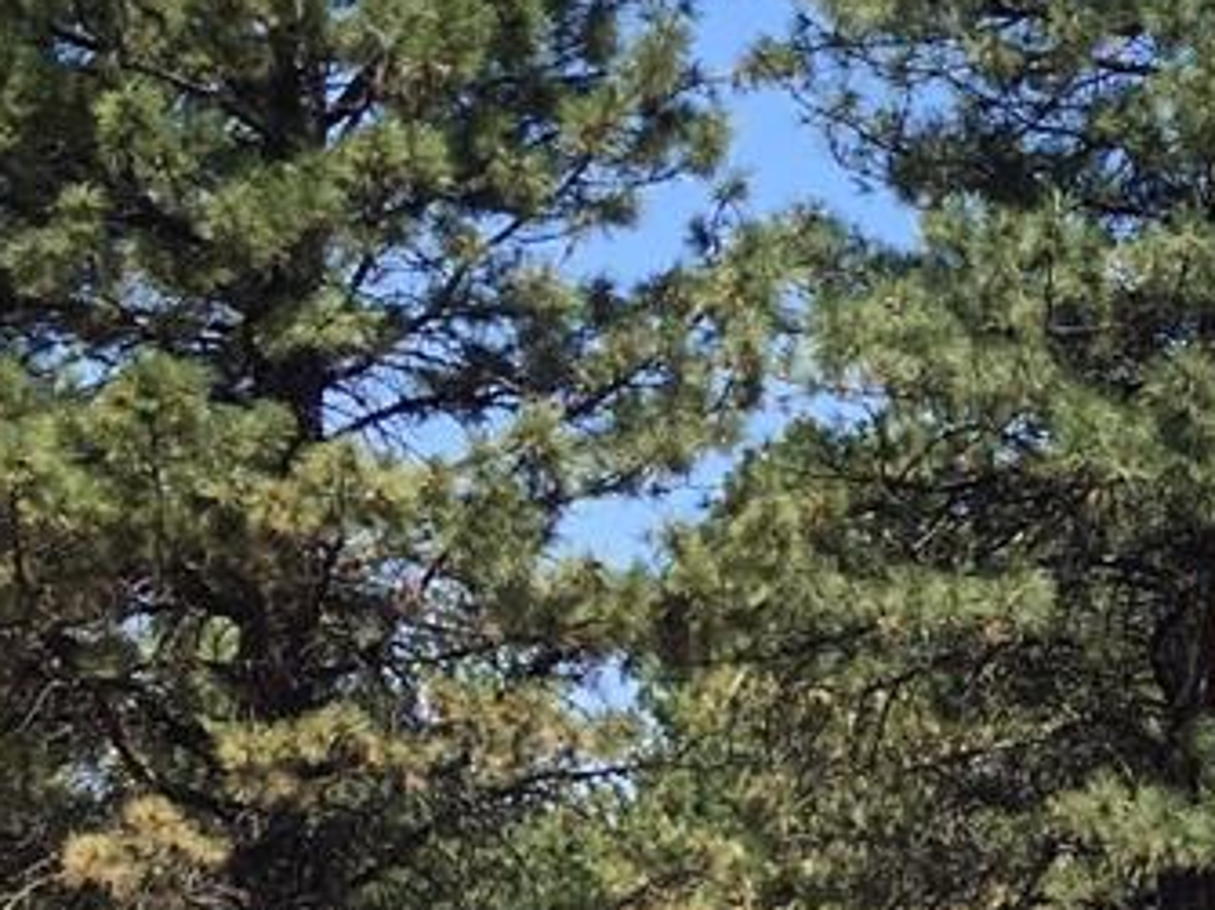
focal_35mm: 130
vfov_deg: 11.4
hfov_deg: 13.1
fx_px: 4561
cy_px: 682
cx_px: 2466
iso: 25
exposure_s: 1/927
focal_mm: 4.15
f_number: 2.2
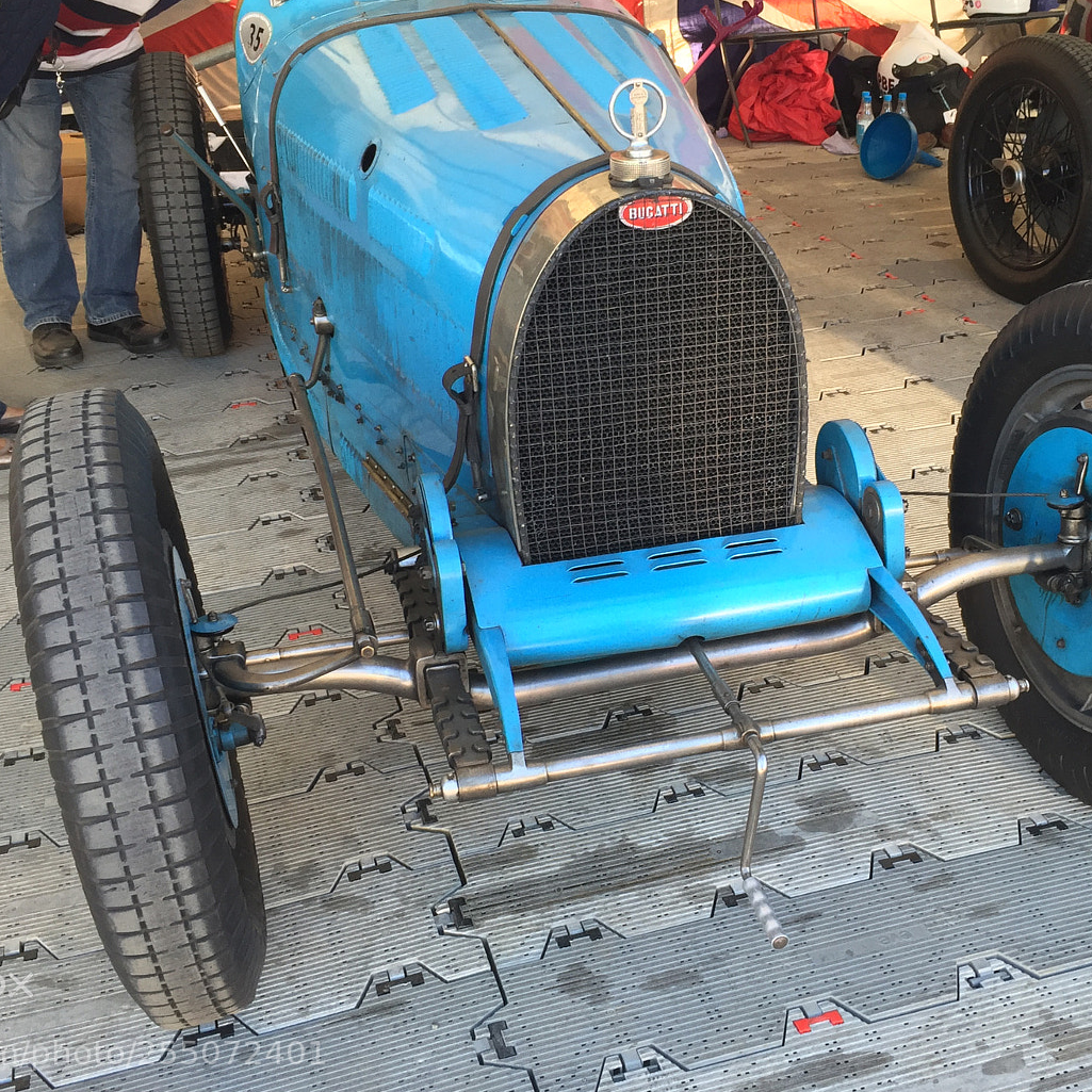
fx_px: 1428
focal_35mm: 40
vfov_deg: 41.8
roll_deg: -3.1
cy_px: 498
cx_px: 621
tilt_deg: -23.8
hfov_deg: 41.8
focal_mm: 4.15
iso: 50
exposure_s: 1/100
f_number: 2.2
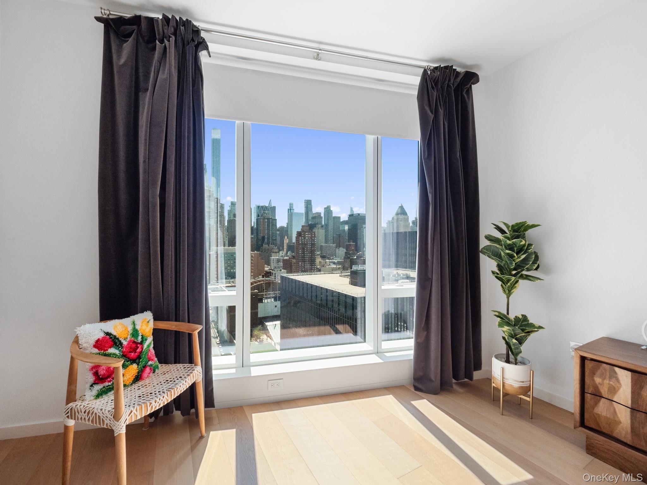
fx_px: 262
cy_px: 242
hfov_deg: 102.1
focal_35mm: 14
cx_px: 324
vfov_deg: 85.7
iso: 800
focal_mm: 7
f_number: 6.3
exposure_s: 1/200
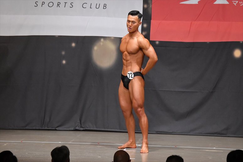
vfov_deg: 6.8
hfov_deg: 10.2
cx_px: 122
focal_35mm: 202
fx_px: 1363
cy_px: 81
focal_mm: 135
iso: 6400
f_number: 5.6
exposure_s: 1/400
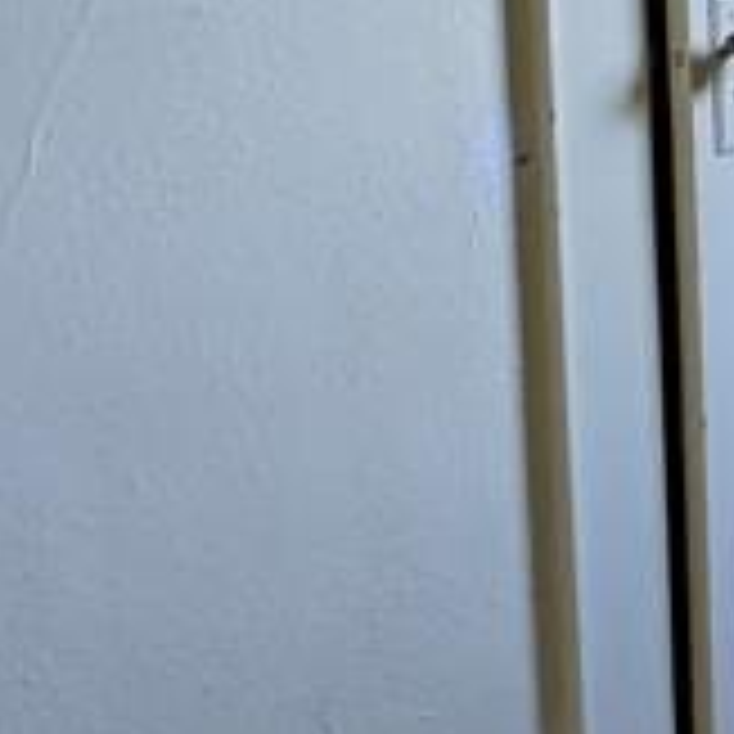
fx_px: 3071
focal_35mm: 128
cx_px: 1427
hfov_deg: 12.2
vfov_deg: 13.6
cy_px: 212
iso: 400
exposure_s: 1/120
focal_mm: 6.3
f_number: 1.7
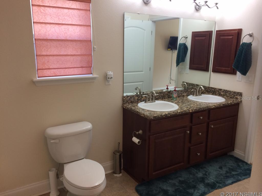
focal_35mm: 29
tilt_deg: -14.4
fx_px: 219
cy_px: 98
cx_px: 131
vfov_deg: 48.2
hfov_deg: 61.7
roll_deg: -0.8
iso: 40
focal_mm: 4.15
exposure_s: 1/40
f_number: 2.2
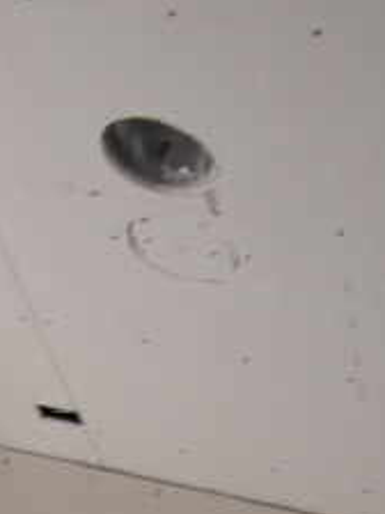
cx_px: 197
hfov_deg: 14.8
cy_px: 714
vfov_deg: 18.0
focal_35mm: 100
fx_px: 1483
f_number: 2.8
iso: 100
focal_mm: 8.9
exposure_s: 1/31.3
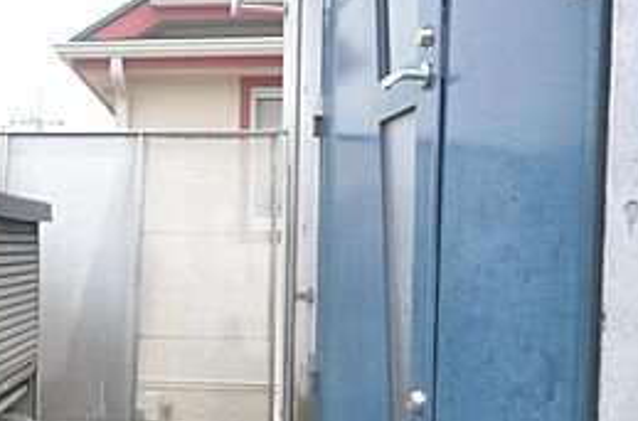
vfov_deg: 35.4
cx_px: 165
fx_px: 654
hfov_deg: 50.1
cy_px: 272
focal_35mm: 37
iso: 100
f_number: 5.6
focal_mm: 10
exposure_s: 1/125
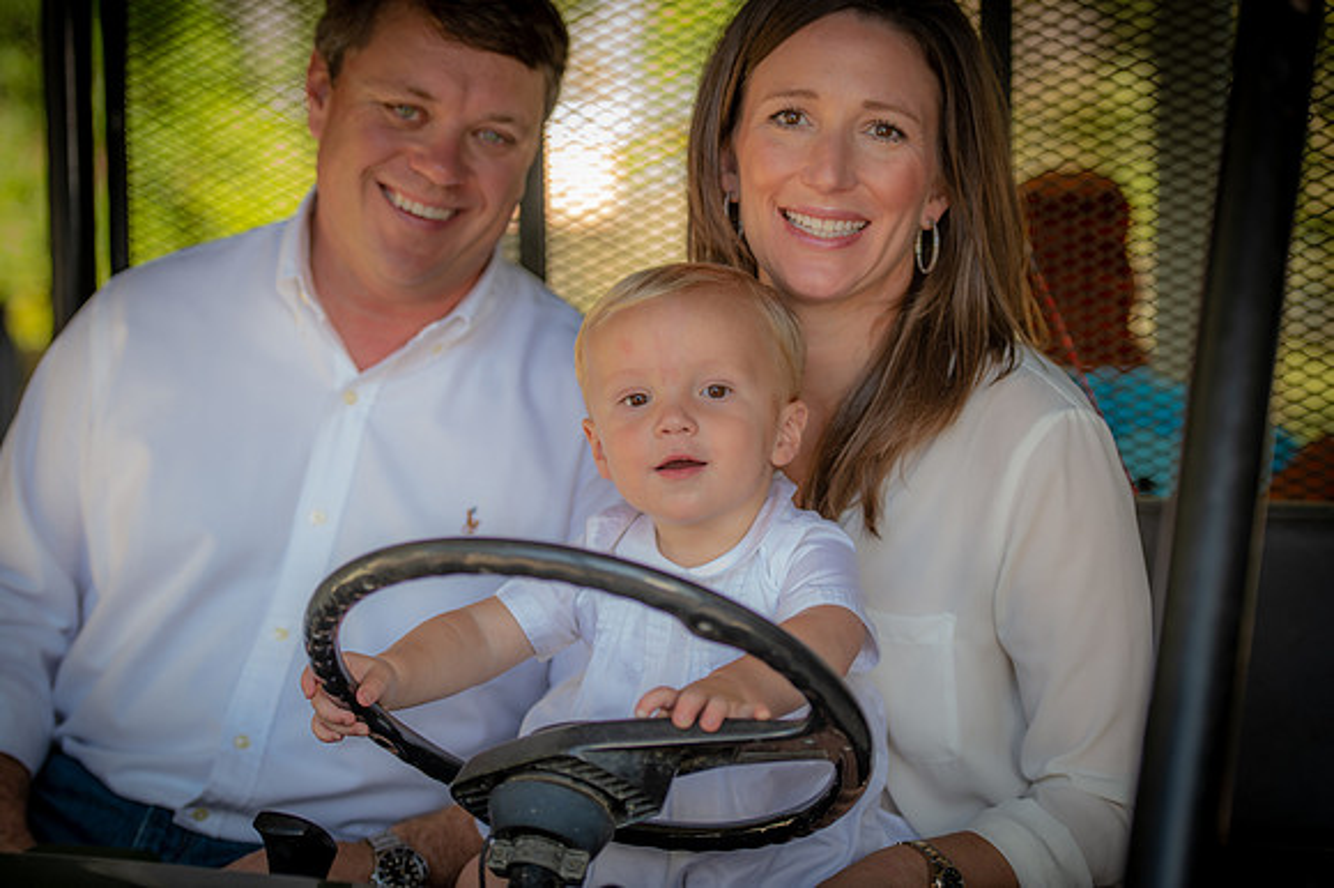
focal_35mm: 92
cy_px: 444
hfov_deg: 22.2
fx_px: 3407
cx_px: 667
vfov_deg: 14.8
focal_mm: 92
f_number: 2.8
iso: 50
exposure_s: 1/80
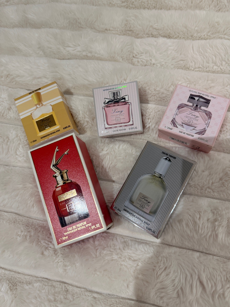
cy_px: 154
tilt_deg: -67.9
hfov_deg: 56.8
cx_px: 115
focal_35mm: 24
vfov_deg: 71.6
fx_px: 213
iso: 125
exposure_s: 1/100
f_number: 1.78
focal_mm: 6.76
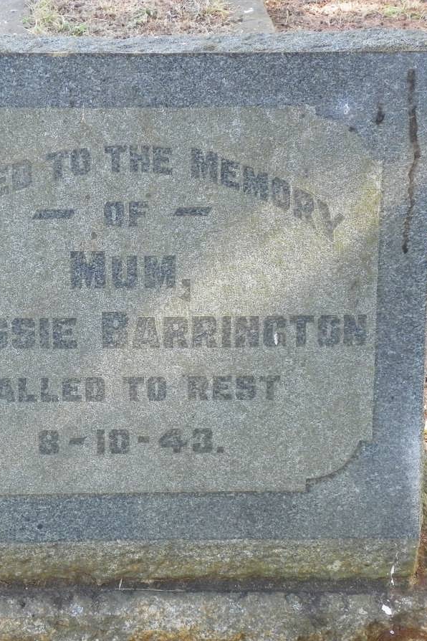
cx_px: 109
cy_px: 322
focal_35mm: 67
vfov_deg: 30.1
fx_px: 1192
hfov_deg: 20.2
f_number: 3.2
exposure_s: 1/40
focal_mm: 8.5
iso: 100
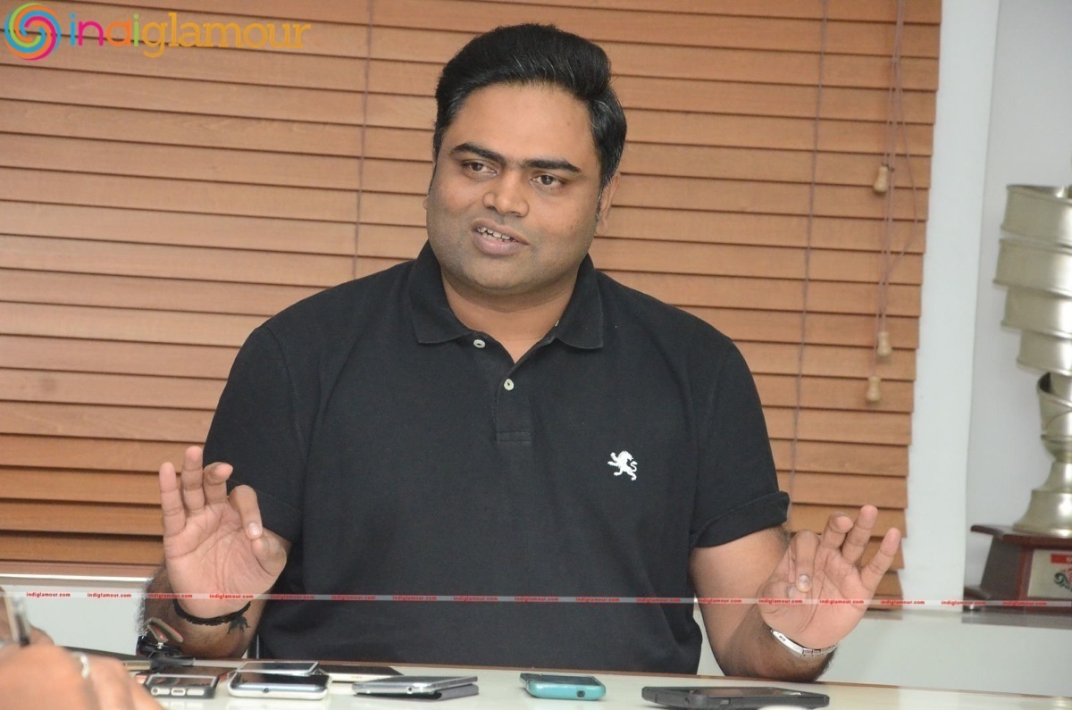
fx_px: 4681
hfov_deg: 13.1
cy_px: 355
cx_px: 536
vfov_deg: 8.7
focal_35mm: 158
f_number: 6.3
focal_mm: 105
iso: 4000
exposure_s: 1/125
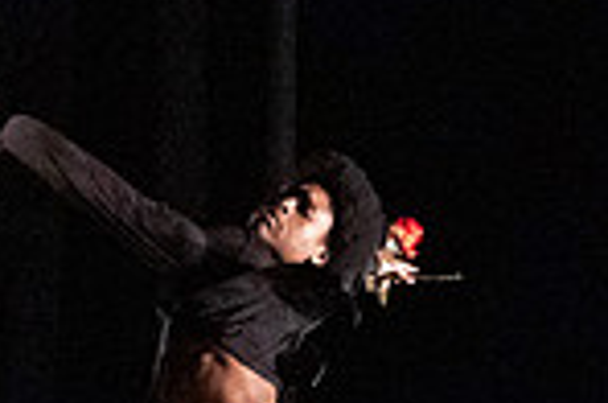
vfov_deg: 3.3
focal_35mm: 408
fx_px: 6876
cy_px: 582
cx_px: 222
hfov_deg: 5.1
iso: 5000
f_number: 3.2
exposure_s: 1/500
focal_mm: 70
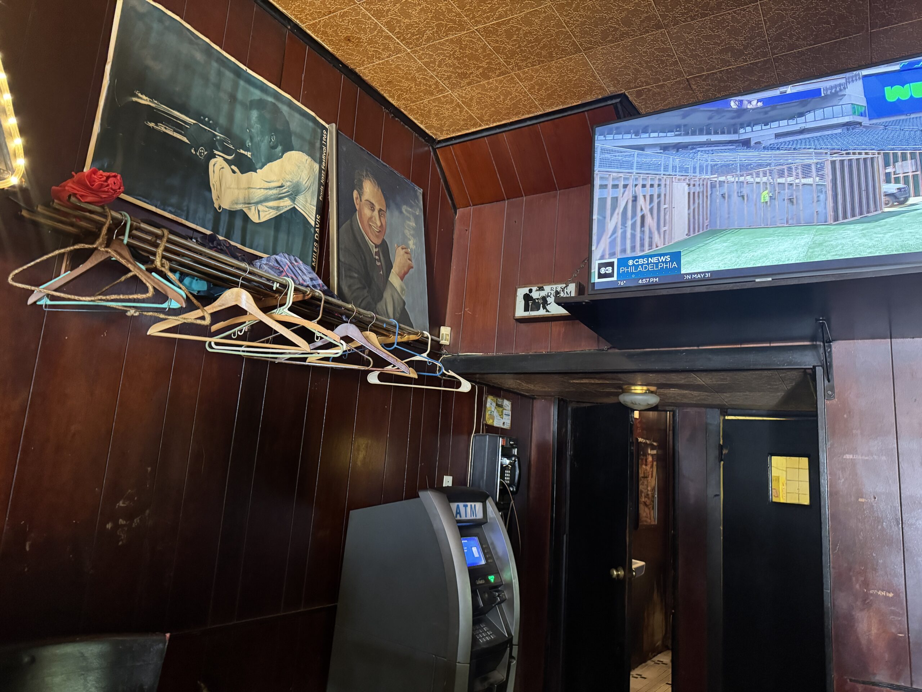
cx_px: 461
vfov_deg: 56.8
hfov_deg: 71.6
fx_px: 639
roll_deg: -3.9
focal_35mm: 24
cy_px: 346
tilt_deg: +10.6
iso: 800
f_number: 1.78
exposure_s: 1/30
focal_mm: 6.76
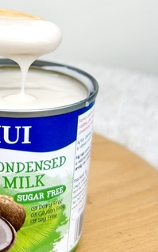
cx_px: 14
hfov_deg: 24.2
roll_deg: -2.8
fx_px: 358
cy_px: 83
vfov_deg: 38.4
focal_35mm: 52
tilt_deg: -18.0
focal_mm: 5.7
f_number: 1.5
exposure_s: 1/753
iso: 50
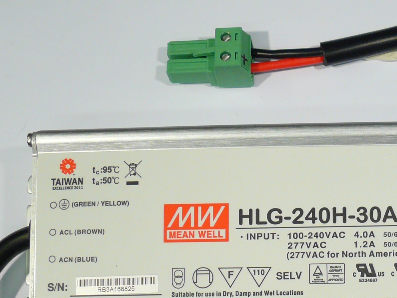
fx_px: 1135
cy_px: 280
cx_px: 347
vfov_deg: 14.7
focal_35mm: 99
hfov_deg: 19.5
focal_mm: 7.4
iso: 100
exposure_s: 1/80
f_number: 2.8
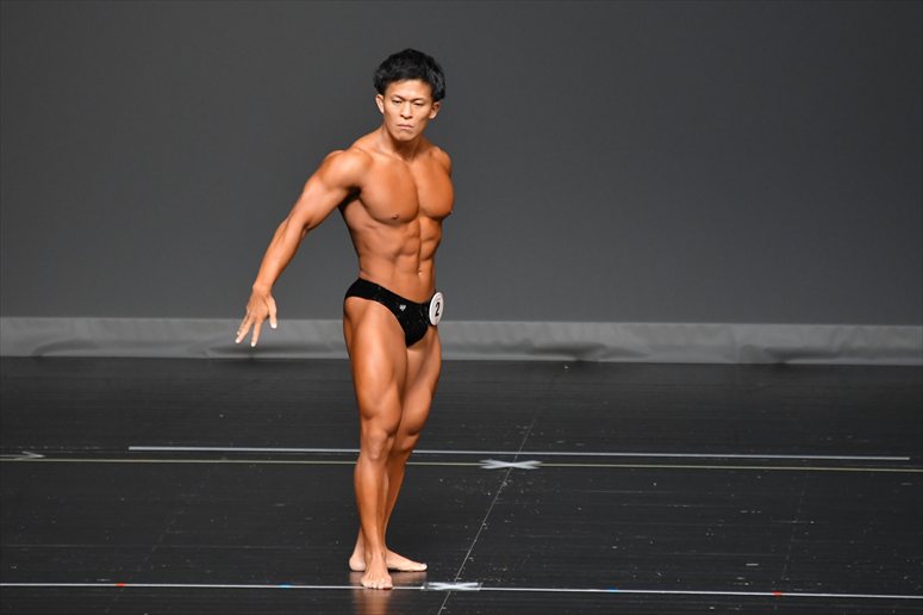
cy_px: 308
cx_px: 462
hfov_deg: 5.5
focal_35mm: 375
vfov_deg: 3.7
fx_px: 9610
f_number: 5.6
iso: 2500
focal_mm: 250
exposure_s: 1/400
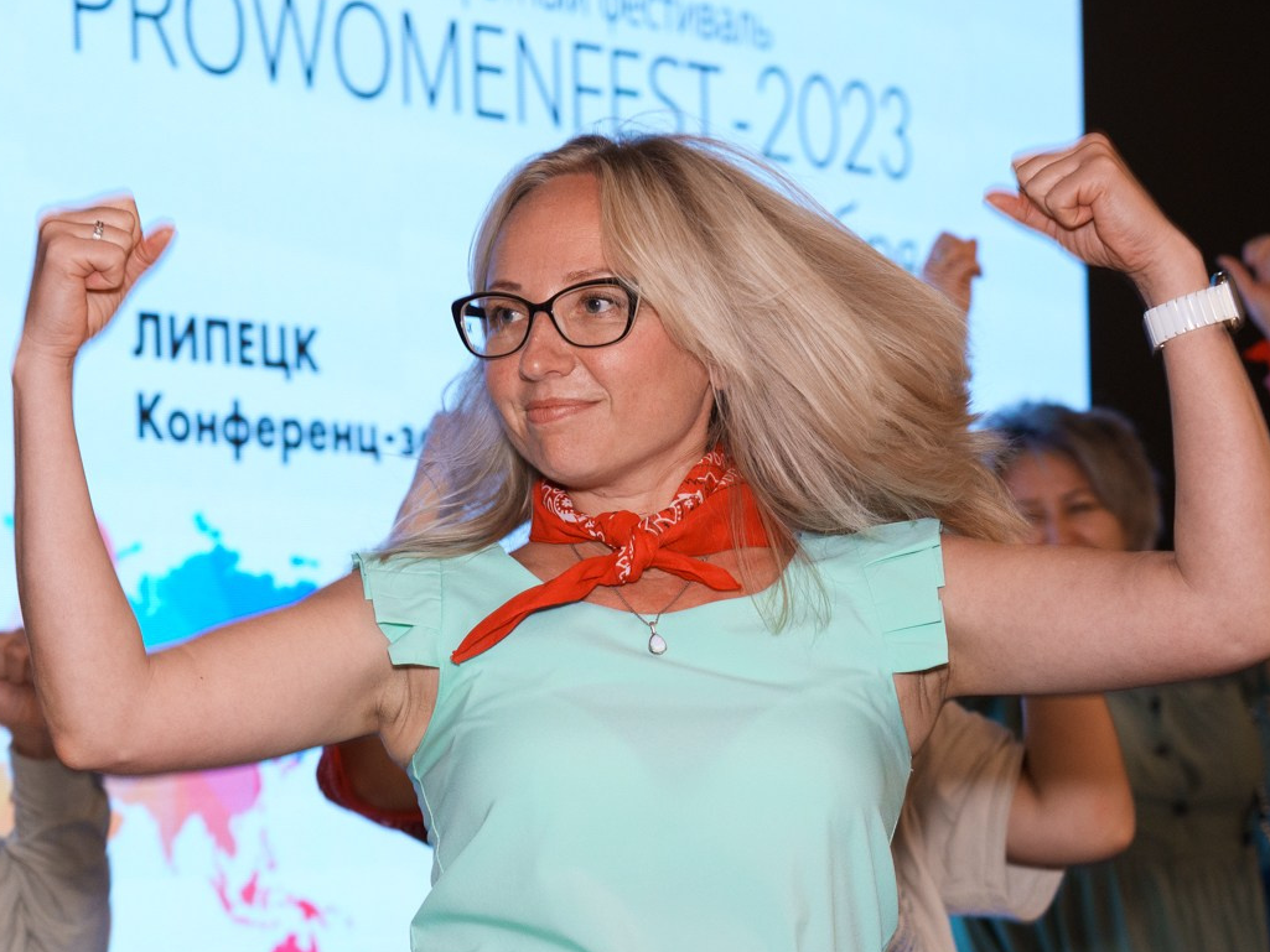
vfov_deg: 11.5
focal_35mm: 129
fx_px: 4733
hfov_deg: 15.3
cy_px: 626
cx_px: 462
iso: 1250
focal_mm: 66
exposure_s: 1/250
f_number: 4
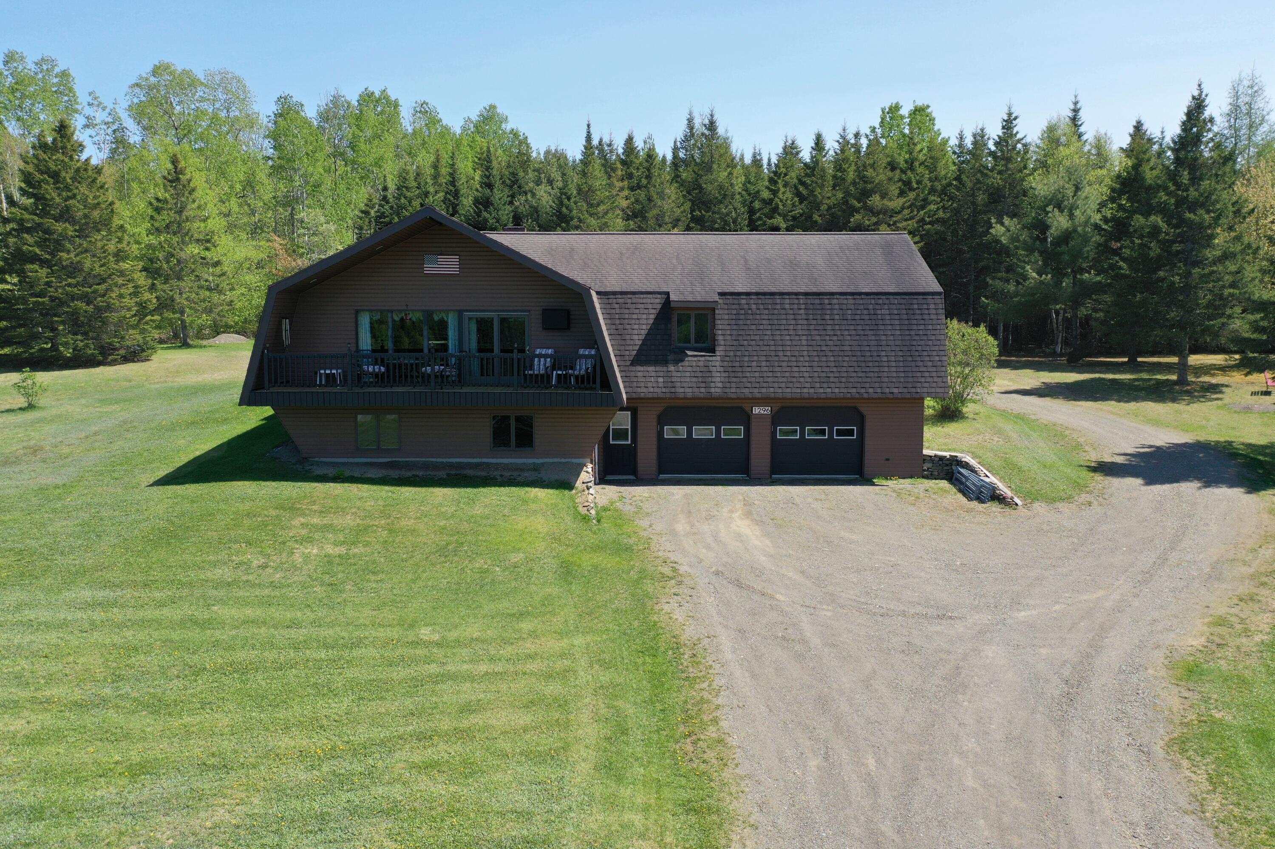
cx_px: 638
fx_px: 991
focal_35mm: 28
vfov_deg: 46.4
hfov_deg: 65.5
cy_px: 424
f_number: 3.2
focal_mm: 10.26
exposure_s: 1/1000
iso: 100
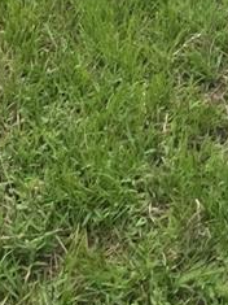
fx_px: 1257
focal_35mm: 143
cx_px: 380
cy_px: -457
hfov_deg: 9.9
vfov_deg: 11.2
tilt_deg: -7.7
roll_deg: +1.9
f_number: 1.8
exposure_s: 1/952
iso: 32
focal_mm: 3.99
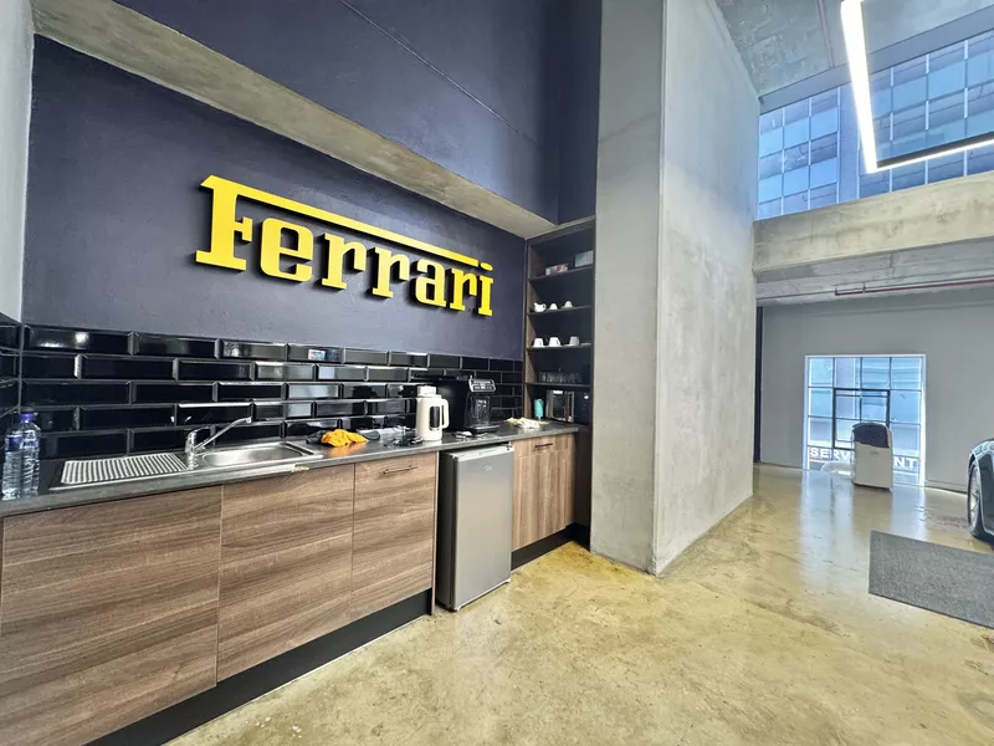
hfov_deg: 102.1
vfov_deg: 85.7
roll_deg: -2.2
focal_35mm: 14
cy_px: 373
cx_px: 497
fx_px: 402
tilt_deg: +1.1
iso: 250
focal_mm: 2.22
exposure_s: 1/50
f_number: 2.2
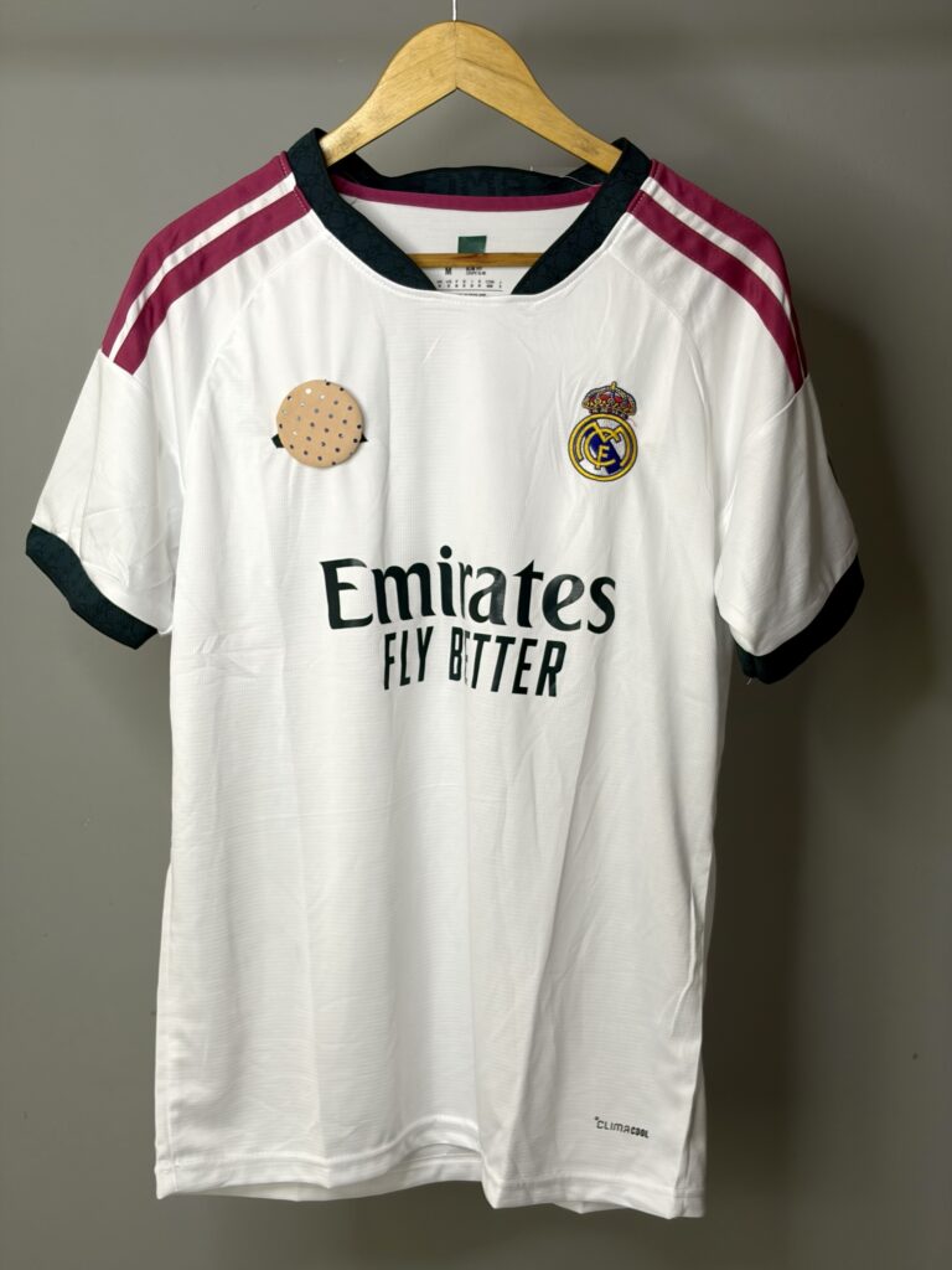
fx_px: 1907
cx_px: 476
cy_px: 635
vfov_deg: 36.8
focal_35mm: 52
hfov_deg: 28.0
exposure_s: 1/93
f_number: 1.6
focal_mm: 5.96
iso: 50
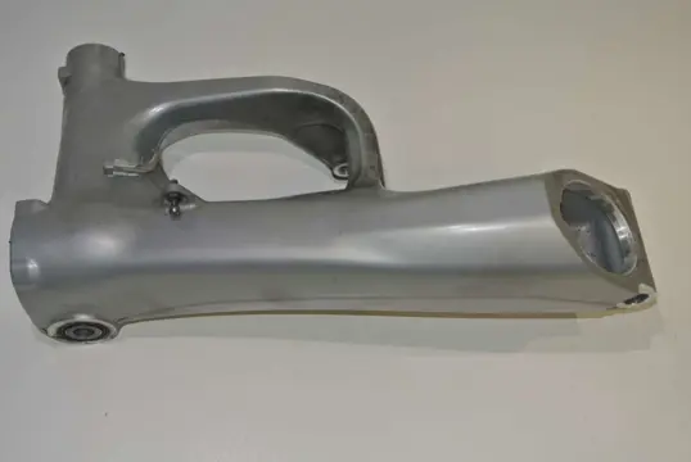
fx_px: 942
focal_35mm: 49
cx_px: 346
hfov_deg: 40.3
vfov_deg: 27.6
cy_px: 231
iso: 200
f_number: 4.5
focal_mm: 18.2
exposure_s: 1/60
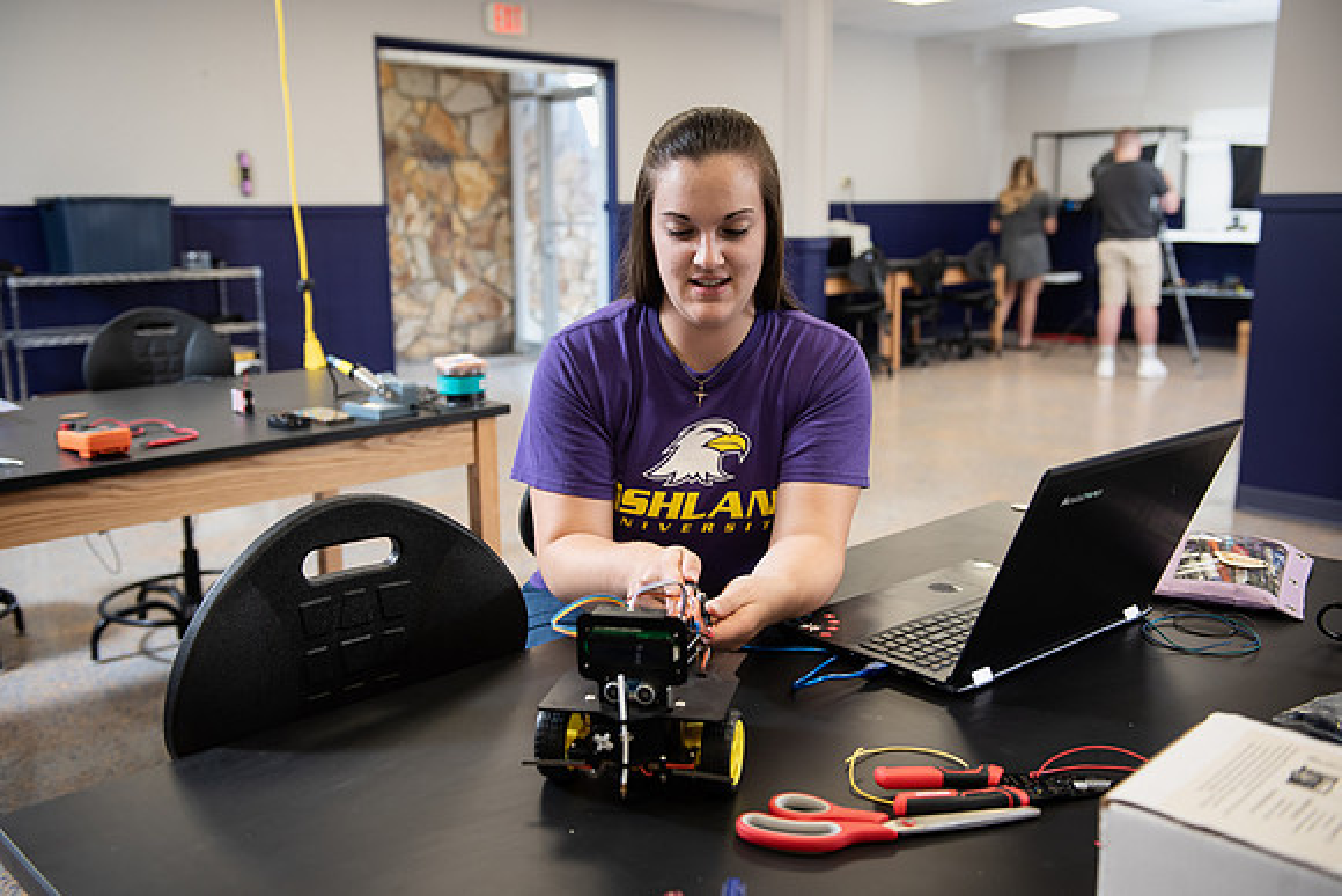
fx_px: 1268
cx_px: 671
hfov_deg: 55.8
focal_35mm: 34
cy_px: 448
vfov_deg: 38.9
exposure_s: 1/200
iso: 800
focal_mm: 34
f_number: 3.5
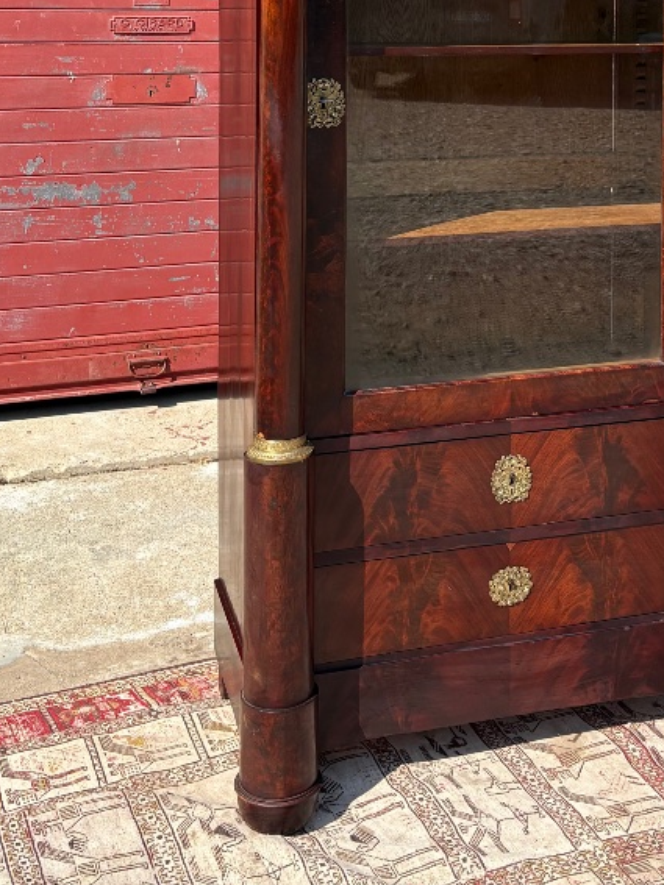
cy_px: 34
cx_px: 486
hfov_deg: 26.3
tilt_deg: -2.1
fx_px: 1407
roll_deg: -1.3
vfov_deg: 32.6
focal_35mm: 55
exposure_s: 1/2364
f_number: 1.6
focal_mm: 5.96
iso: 50
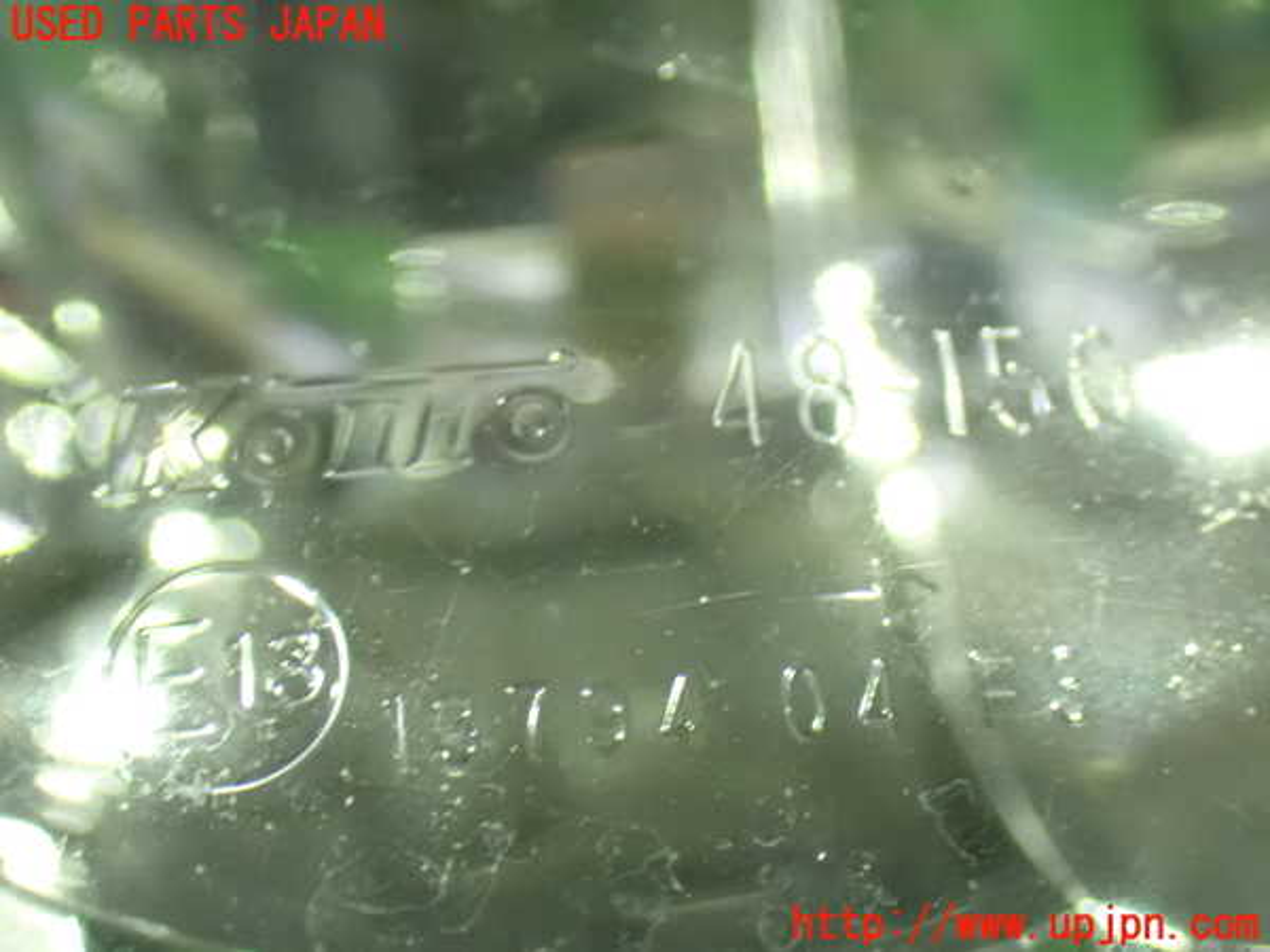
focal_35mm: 67
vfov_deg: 21.9
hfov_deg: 29.0
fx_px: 2458
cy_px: 476
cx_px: 635
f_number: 3.8
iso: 1600
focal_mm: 11.88
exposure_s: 1/25
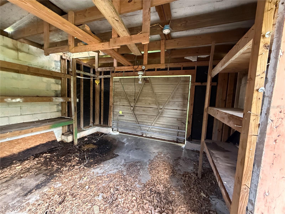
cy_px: 107
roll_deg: -2.0
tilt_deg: -4.5
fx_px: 115
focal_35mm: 14
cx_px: 142
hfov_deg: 102.1
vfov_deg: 85.7
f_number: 2.2
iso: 1000
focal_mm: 2.22
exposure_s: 1/60
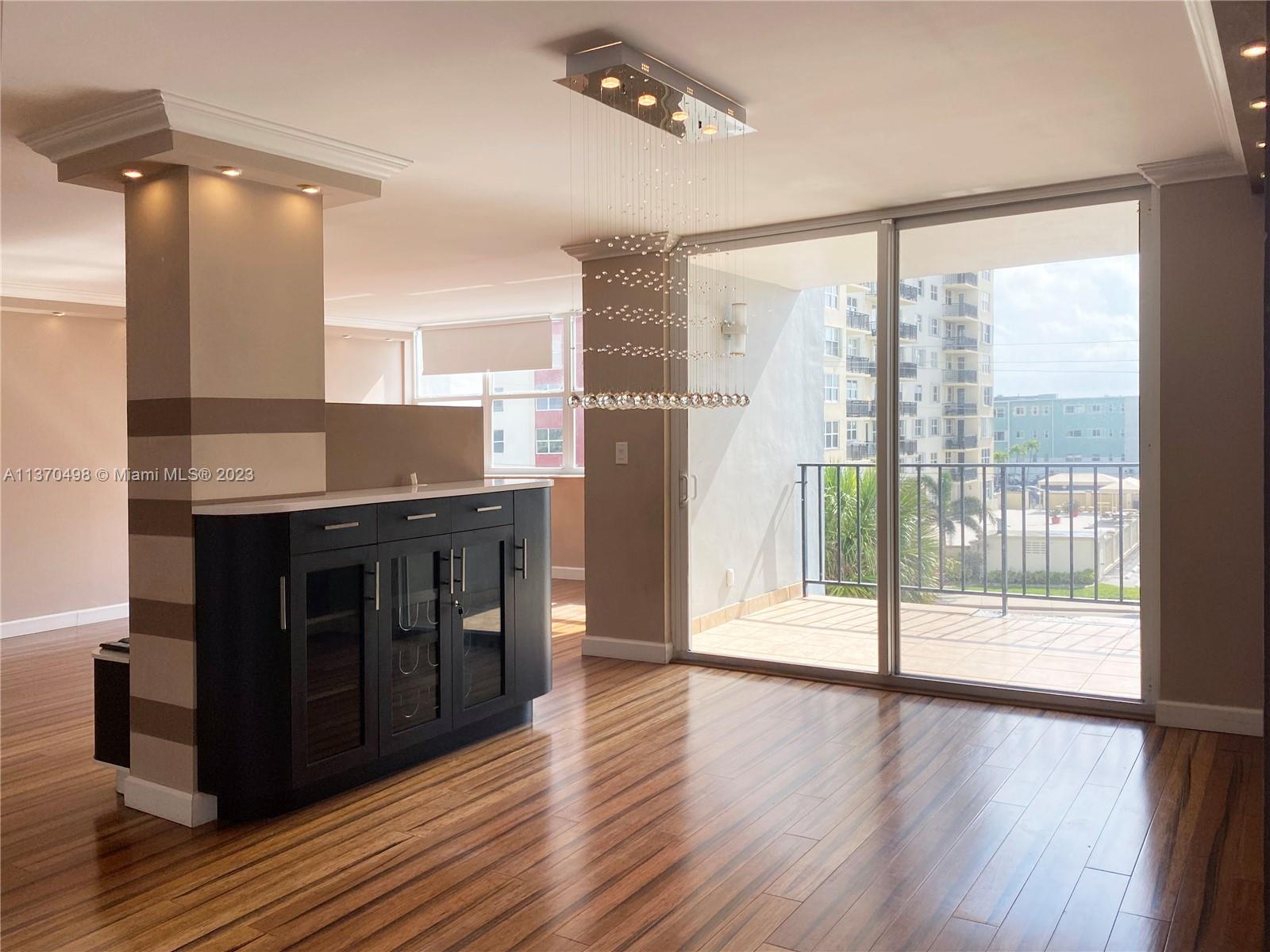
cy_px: 476
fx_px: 954
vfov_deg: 53.1
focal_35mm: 26
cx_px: 635
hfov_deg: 67.3
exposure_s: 1/373
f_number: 1.8
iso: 32
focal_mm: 4.25
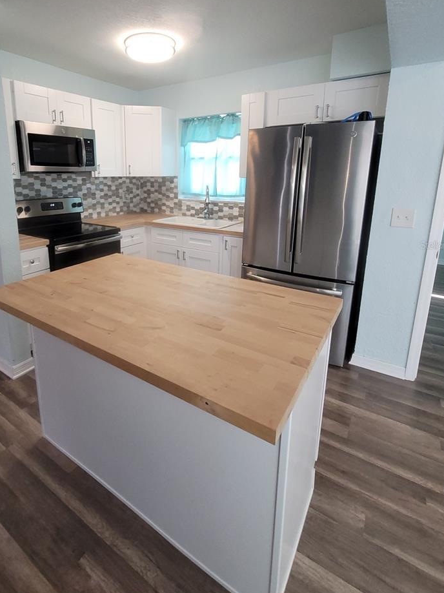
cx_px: 176
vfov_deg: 90.2
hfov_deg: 73.8
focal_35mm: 17
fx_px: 291
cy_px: 245
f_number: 2.2
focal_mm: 2.2
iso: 200
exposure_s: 1/60
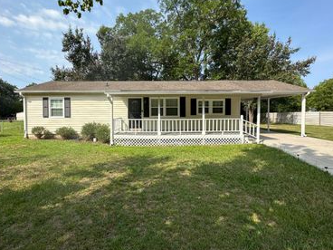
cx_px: 157
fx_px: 183
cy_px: 118
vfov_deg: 68.6
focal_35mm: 19
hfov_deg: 84.6
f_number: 2.2
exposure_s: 1/1575
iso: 50
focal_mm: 2.22
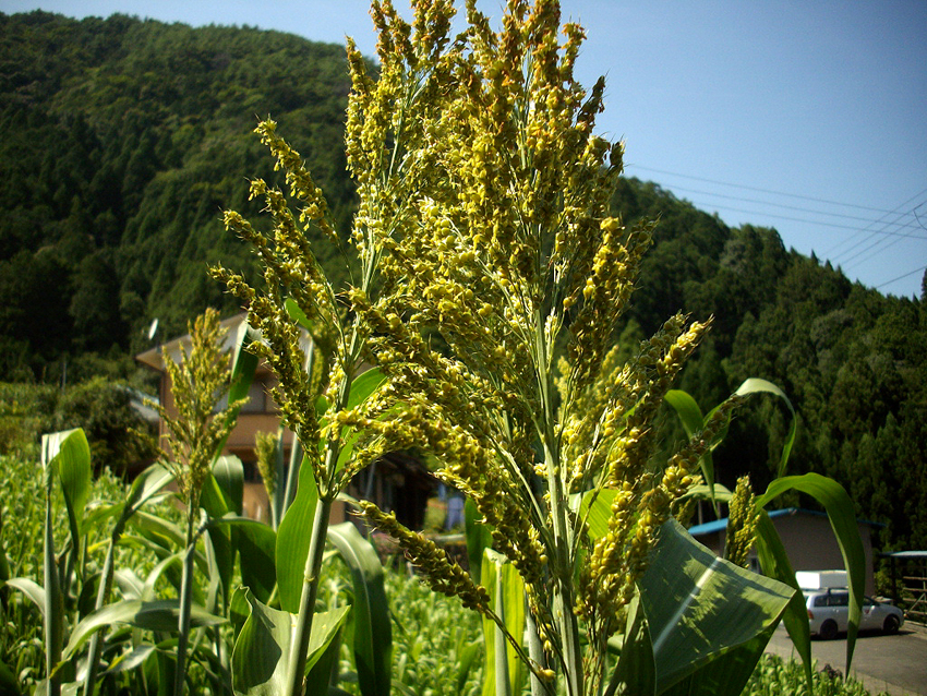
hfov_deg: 50.1
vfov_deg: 38.7
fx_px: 991
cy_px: 348
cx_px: 464
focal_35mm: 37
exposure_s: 1/250
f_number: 5.6
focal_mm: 6.2
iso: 80
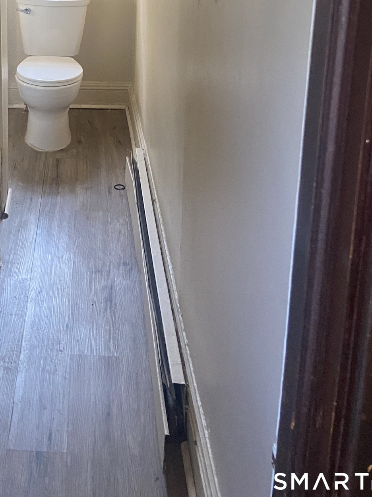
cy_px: 40
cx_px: 69
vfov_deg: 36.9
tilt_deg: -13.6
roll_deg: -0.3
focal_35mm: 48
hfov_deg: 29.5
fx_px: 688
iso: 250
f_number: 1.8
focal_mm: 4.25
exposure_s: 1/60
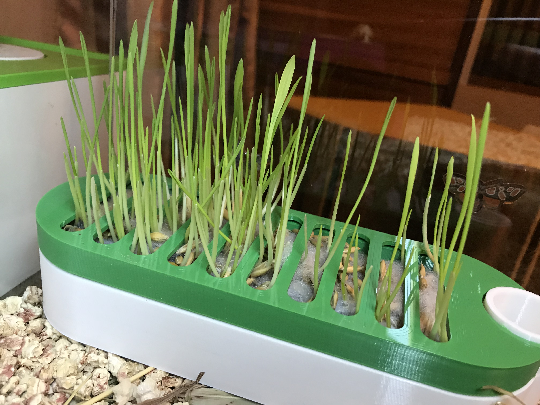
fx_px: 437
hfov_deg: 63.4
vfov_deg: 49.7
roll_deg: -10.4
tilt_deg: -20.9
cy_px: 202
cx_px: 270
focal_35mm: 28
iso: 50
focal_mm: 3.99
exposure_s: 1/17
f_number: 1.8
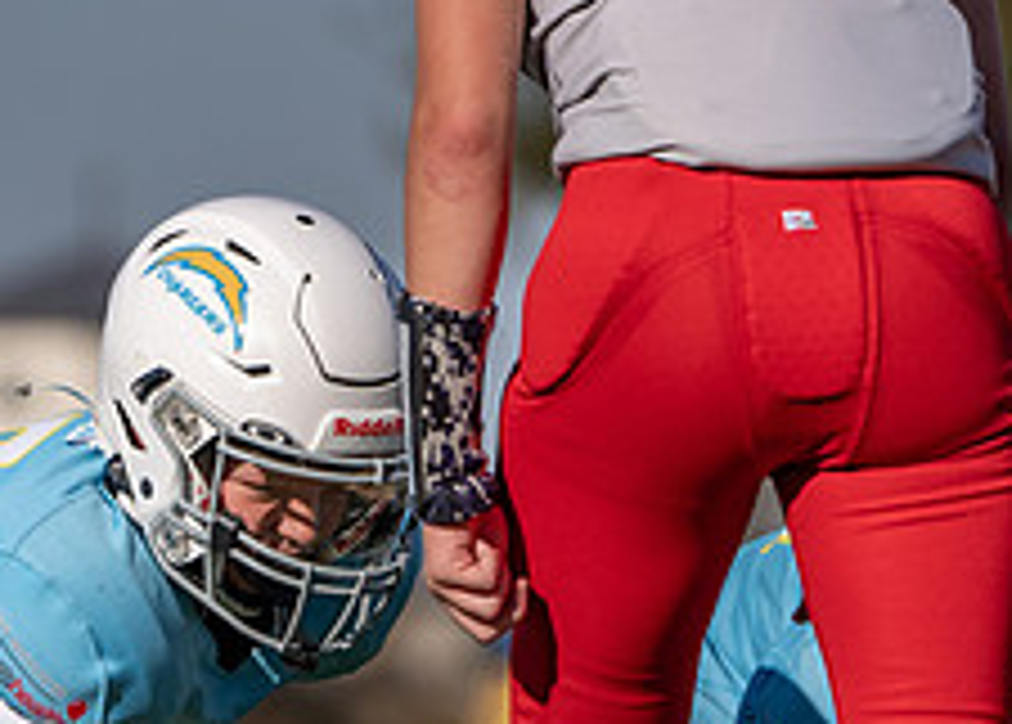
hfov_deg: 2.5
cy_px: 699
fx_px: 23065
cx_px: 21
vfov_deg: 1.8
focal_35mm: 802
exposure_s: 1/3200
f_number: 5.6
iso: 250
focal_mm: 256
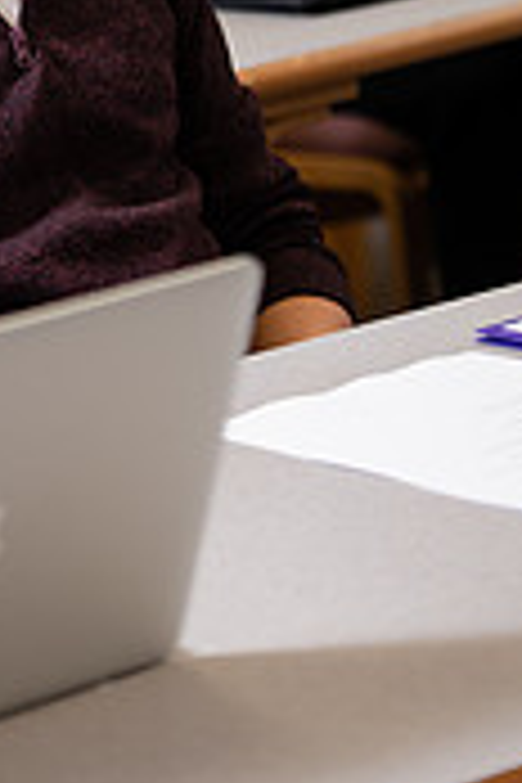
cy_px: -148
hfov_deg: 6.2
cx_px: 76
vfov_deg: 9.2
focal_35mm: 222
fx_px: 4828
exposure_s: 1/200
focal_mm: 86
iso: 640
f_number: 3.2
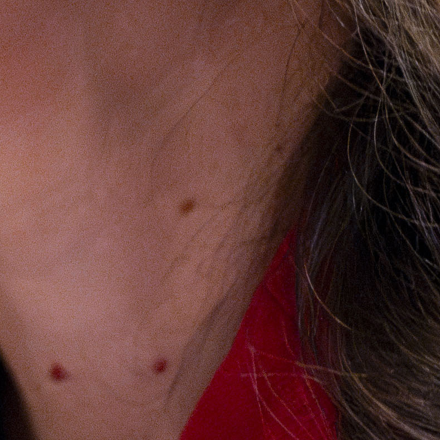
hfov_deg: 2.5
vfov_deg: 2.5
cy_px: -254
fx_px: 10210
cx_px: 9
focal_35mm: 710
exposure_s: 1/320
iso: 10000
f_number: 2.8
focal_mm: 112
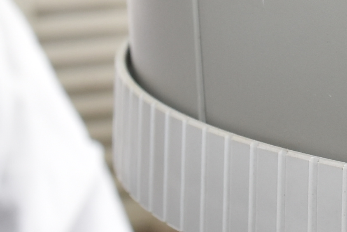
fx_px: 2265
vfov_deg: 5.8
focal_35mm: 235
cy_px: -148
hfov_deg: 8.7
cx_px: 356
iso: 280
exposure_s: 1/125
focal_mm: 22
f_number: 5.6
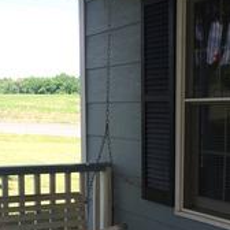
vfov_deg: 22.0
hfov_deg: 22.2
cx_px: 104
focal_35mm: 78
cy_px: 178
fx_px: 586
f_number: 2.2
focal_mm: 4.15
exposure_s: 1/651
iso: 32
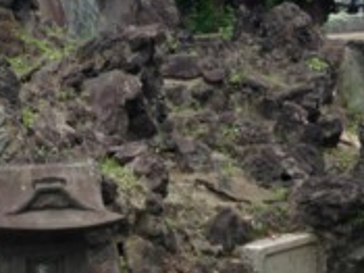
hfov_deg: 22.5
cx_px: 42
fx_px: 893
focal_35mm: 85
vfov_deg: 17.3
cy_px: 125
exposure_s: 1/847
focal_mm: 4.13
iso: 50
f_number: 2.4
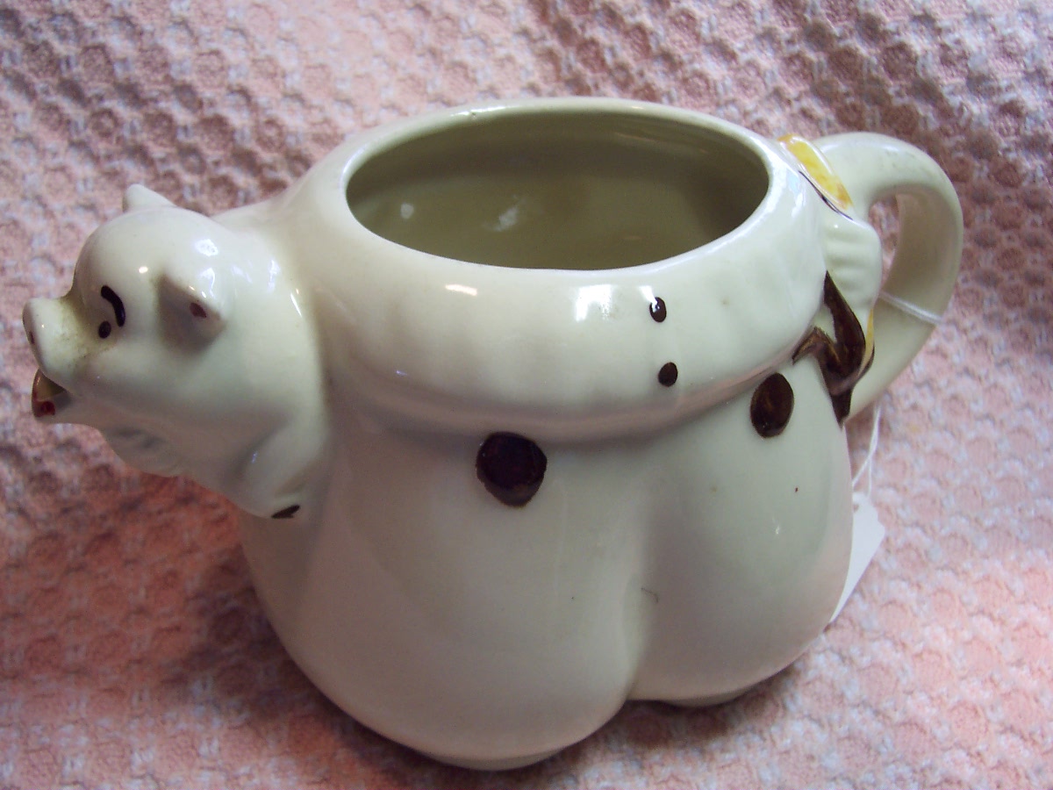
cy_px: 395
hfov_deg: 50.1
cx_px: 526
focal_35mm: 37
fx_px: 1126
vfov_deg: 38.7
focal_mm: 5.6
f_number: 2.8
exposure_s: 1/30
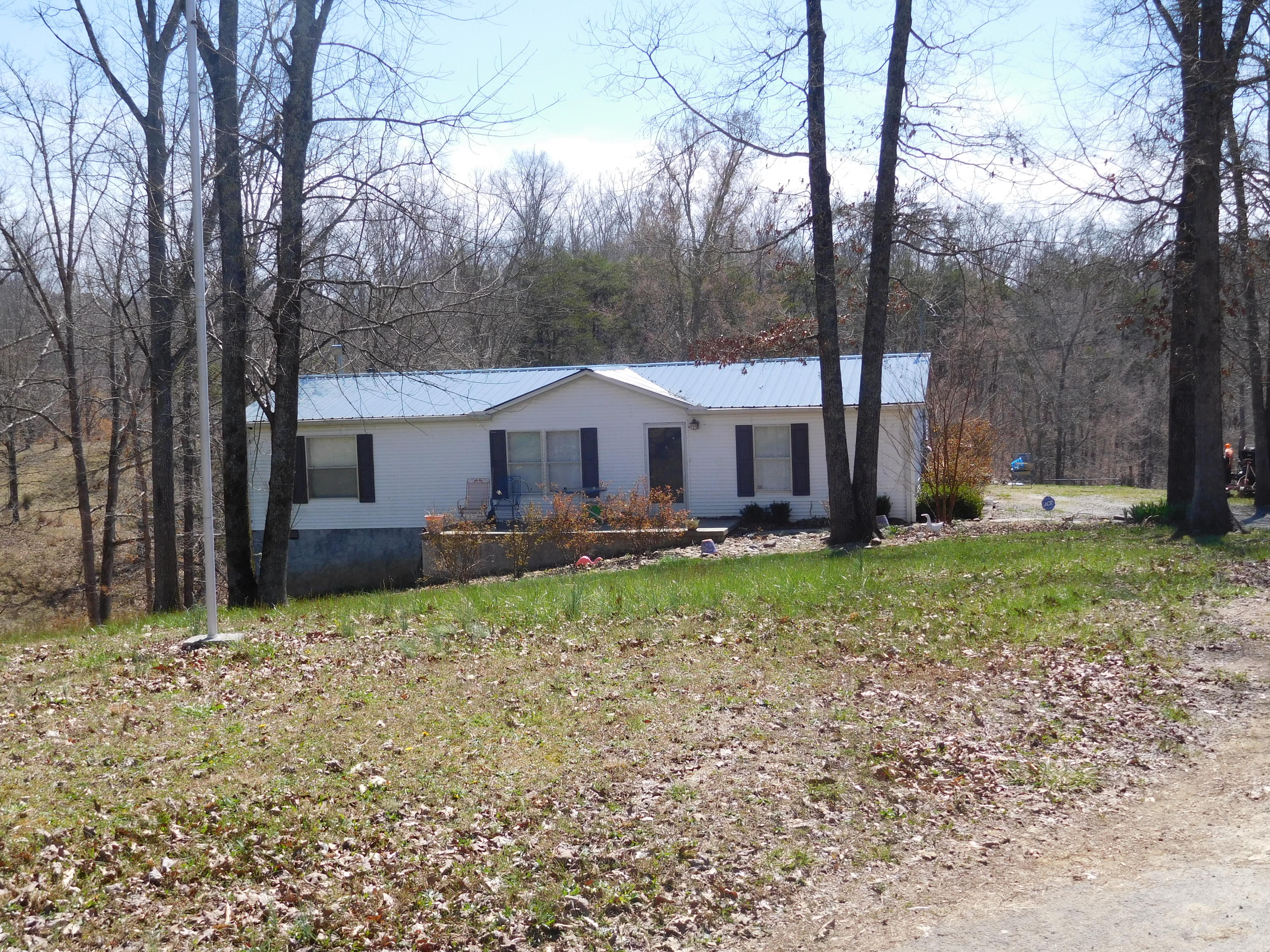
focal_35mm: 45
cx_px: 635
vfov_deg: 32.2
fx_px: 1651
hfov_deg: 42.1
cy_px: 476
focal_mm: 8
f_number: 4
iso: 125
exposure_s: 1/640
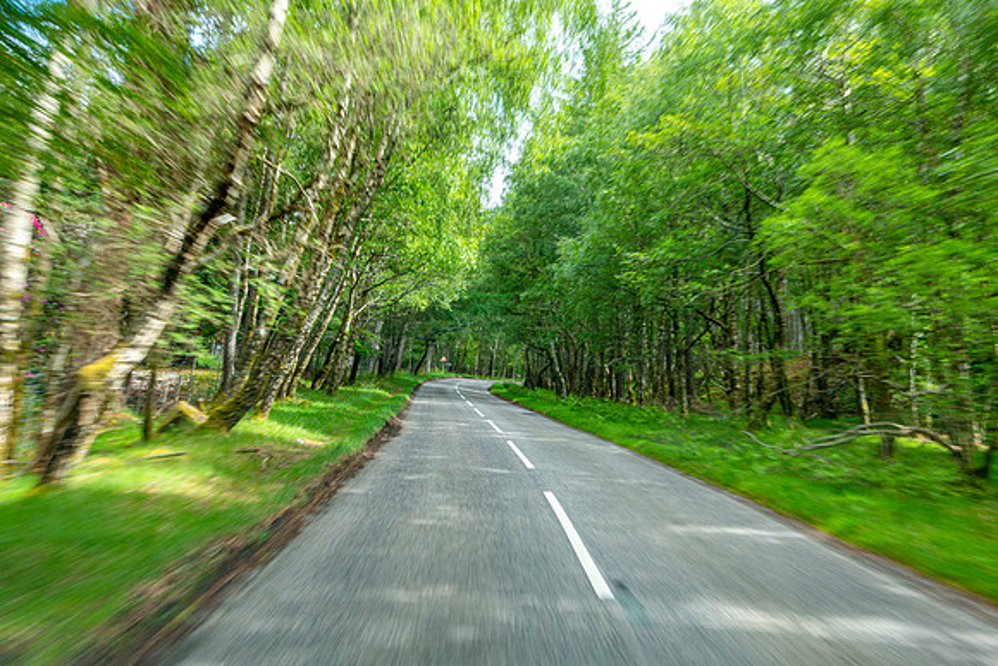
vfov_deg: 36.9
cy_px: 333
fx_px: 998
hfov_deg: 53.1
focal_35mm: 36
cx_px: 499
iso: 125
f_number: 7.1
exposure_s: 1/40
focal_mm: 13.34
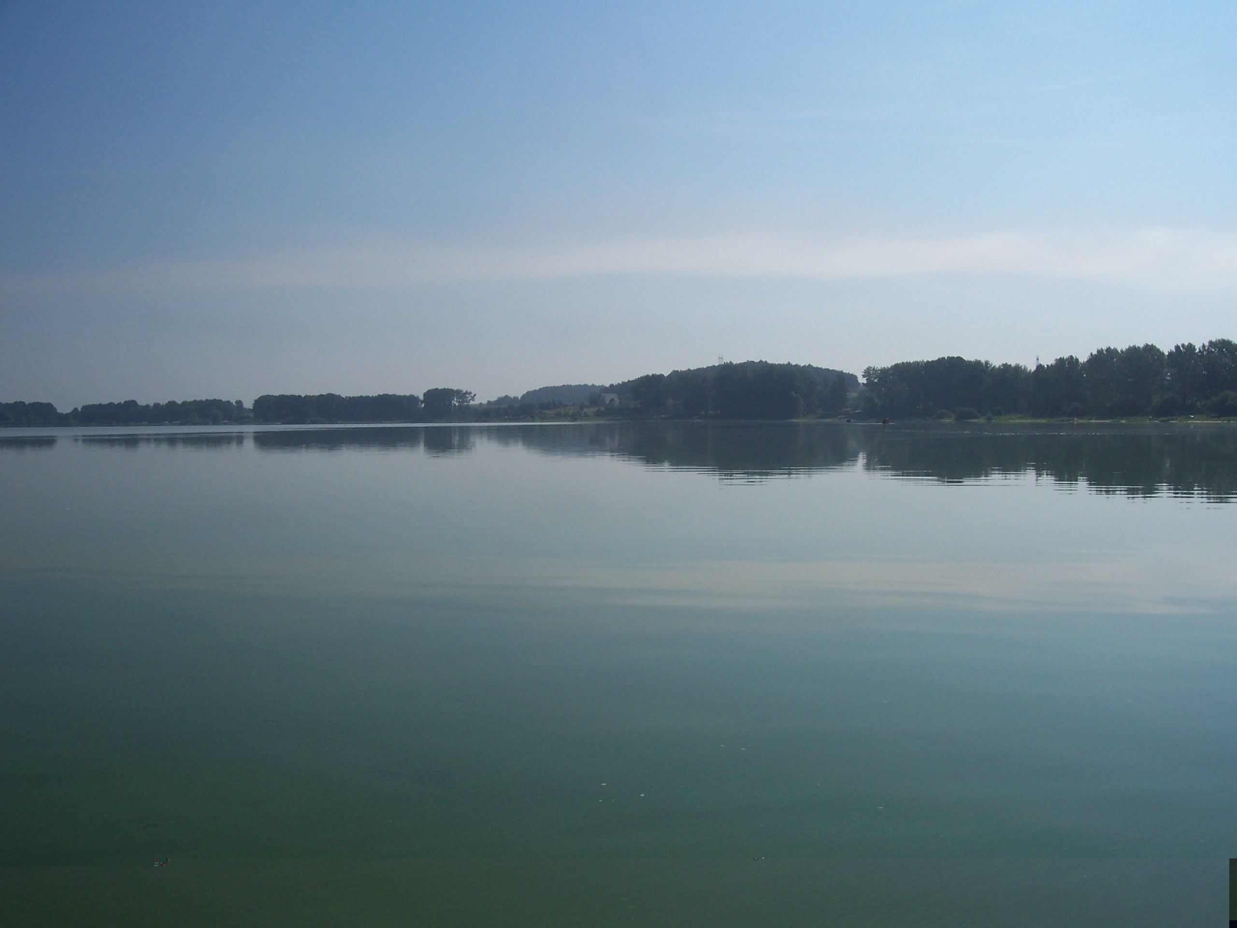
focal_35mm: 34
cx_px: 618
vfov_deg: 41.8
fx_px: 1215
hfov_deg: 54.0
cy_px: 464
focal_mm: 5.6
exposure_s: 1/1500
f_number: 5.6
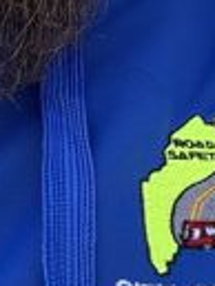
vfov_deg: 13.0
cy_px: -243
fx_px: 1124
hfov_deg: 10.7
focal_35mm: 136
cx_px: -53
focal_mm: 2.69
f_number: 1.9
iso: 25
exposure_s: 1/121
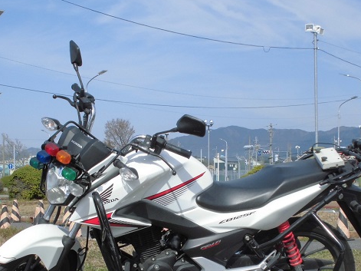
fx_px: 761
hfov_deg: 26.7
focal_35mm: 73
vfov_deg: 20.0
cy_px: 214
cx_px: 169
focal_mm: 7.8
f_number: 4.5
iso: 100
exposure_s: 1/500
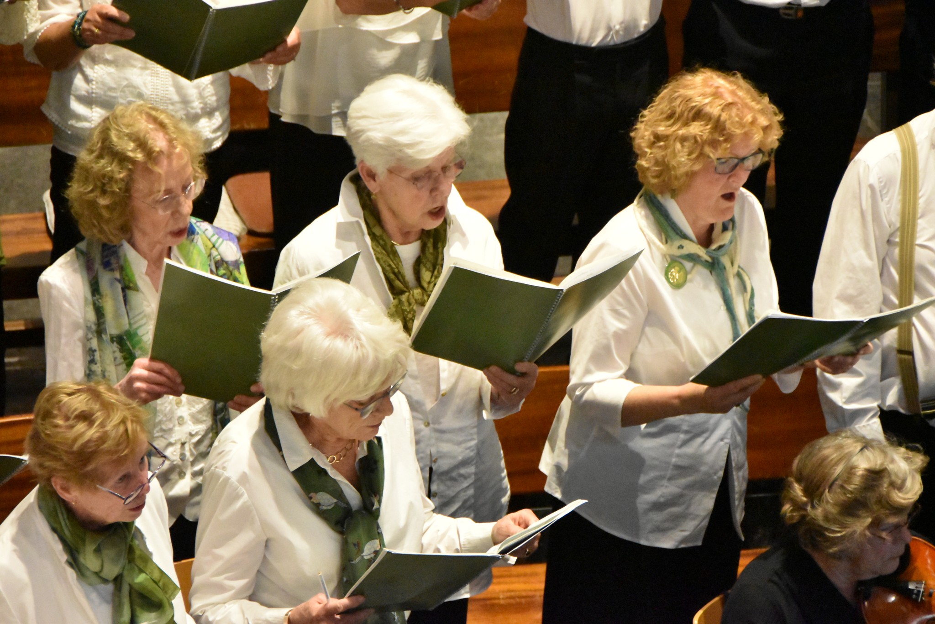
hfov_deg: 11.4
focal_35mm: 180
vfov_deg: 7.6
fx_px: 4676
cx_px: 468
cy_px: 312
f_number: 5.3
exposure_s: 1/200
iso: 12800
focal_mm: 120
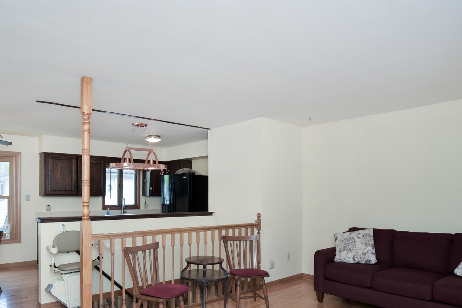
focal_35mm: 25
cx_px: 202
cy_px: 205
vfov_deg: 50.4
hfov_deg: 71.2
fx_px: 321
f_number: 7.1
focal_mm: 18
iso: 400
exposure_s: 1/40
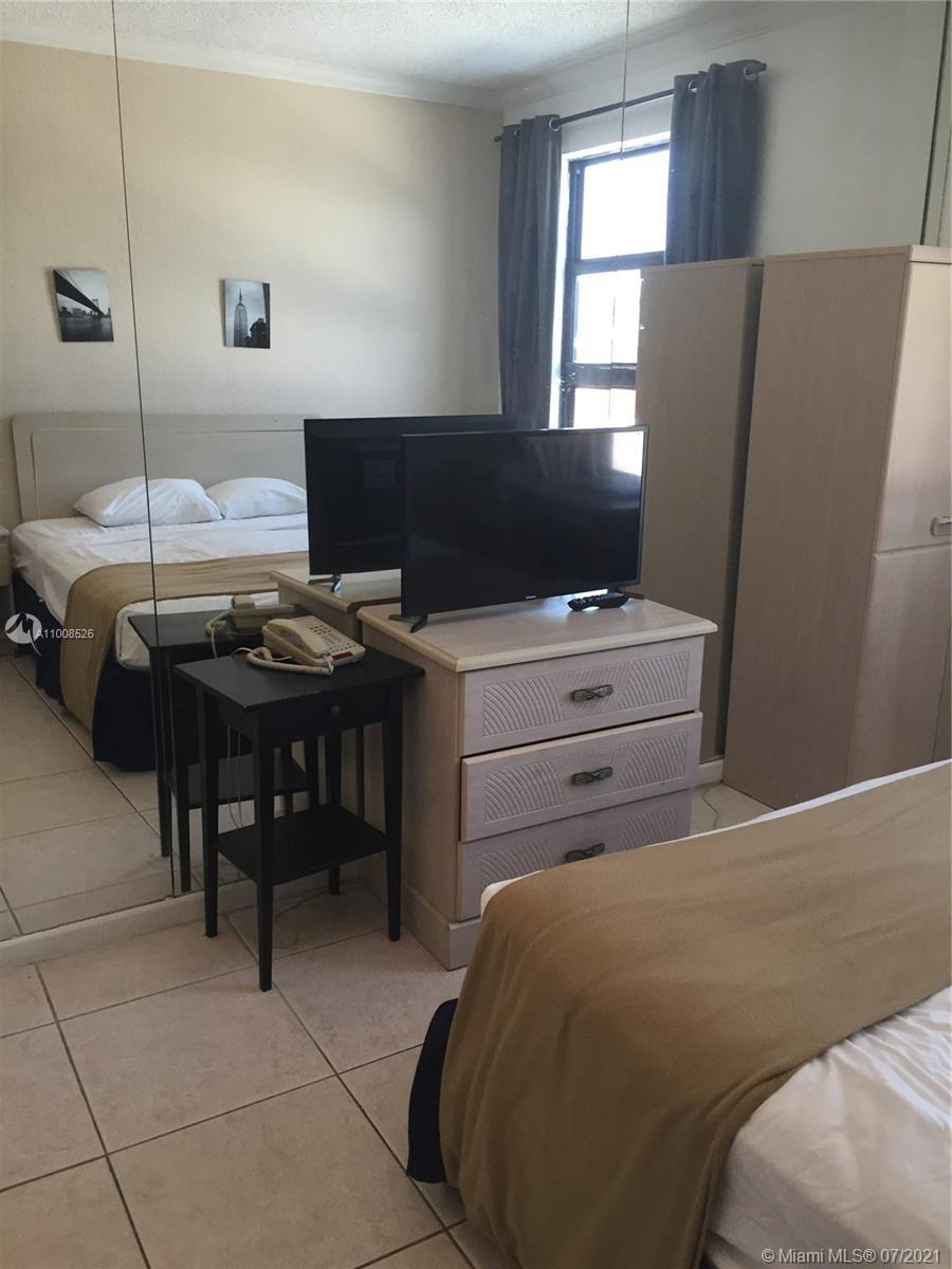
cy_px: 634
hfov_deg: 48.2
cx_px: 476
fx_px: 1063
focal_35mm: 29
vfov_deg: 61.7
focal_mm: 4.15
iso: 50
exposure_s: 1/30
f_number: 2.2
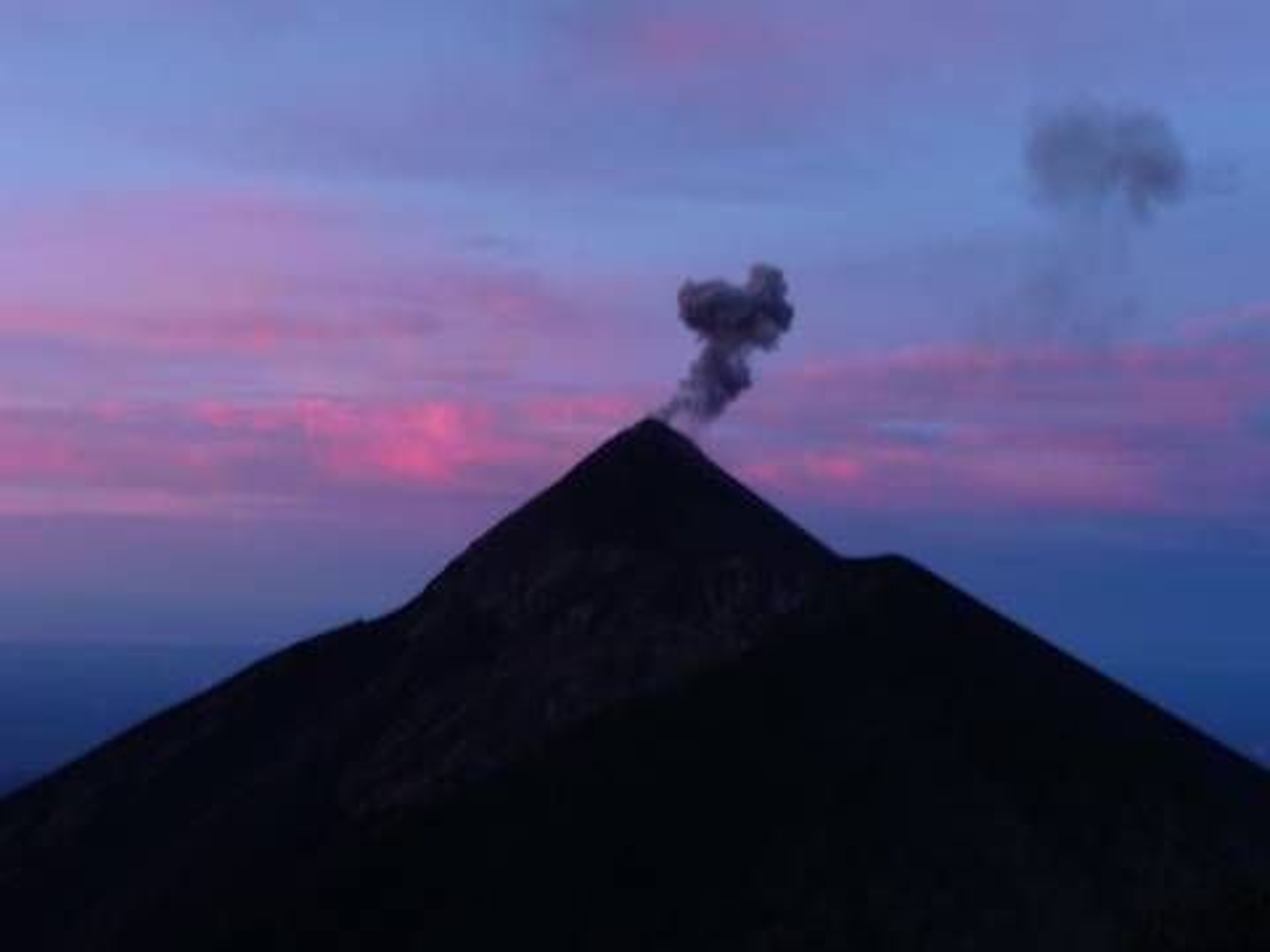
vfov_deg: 36.0
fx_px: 1468
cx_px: 635
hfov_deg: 46.8
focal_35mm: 40
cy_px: 476
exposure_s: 1/8
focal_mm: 6.7
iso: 100
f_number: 3.9
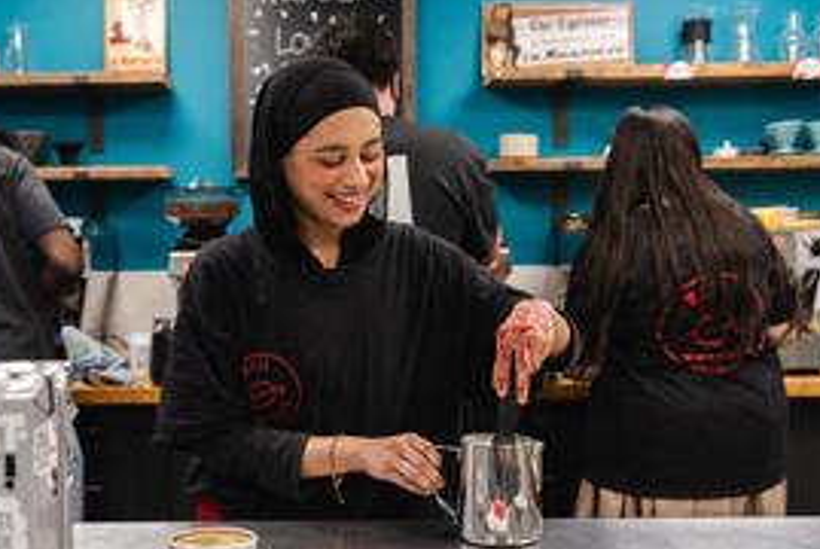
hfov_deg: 38.0
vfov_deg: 26.0
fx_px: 1186
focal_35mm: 52
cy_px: 349
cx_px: 323
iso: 320
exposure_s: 1/160
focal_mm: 35
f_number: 2.8
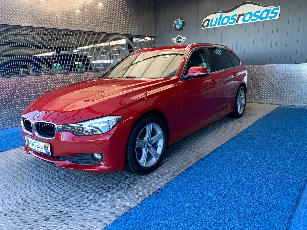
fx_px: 231
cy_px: 115
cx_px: 154
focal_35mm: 26
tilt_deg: -14.1
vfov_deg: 53.1
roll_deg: +2.9
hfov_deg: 67.3
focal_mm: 4.25
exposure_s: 1/100
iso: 40
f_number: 1.8
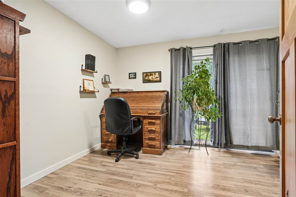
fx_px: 140
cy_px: 98
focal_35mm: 17
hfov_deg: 93.3
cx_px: 148
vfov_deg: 70.4
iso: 640
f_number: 9
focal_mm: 17
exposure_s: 1/6
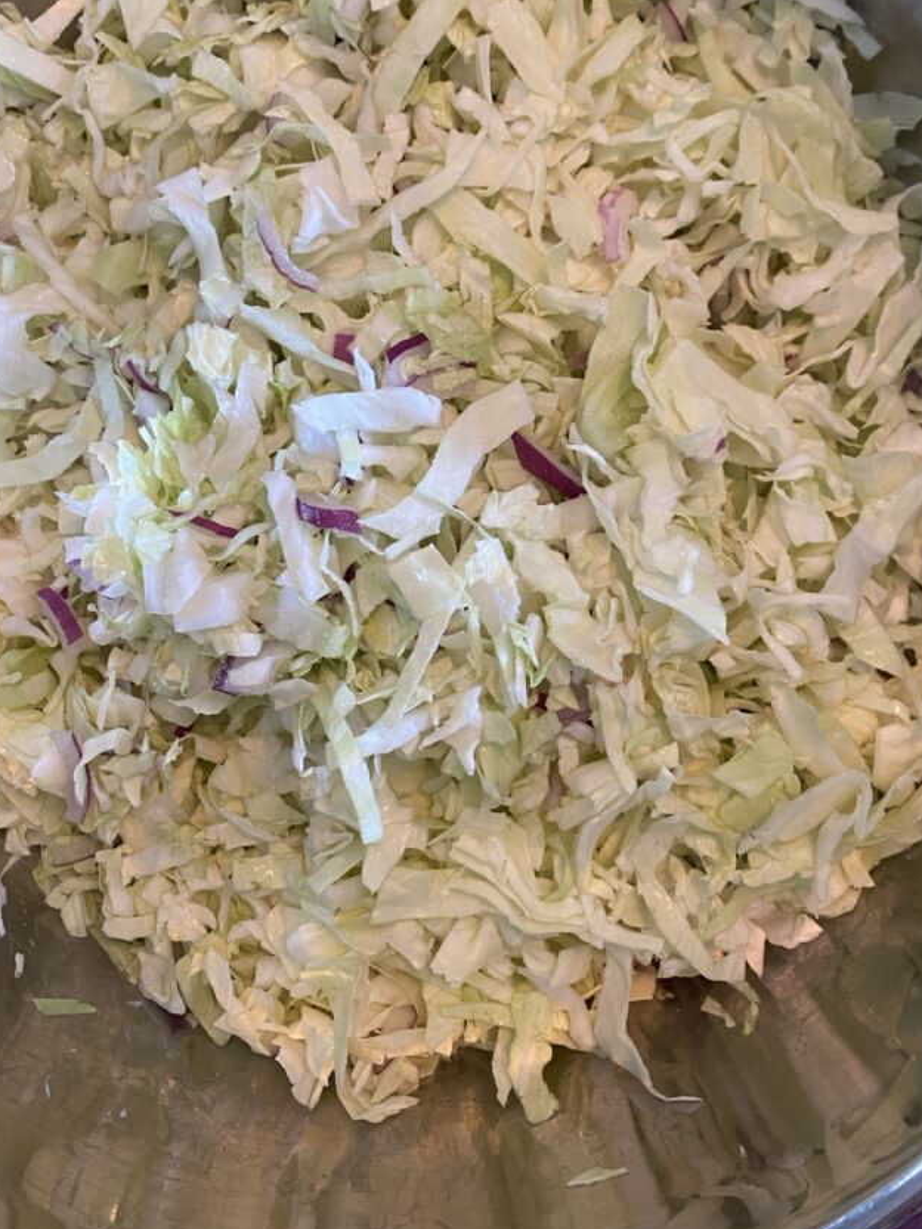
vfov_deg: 56.5
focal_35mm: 32
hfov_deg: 44.1
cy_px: 517
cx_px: 511
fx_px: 1136
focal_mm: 4.25
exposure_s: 1/60
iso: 160
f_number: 1.8
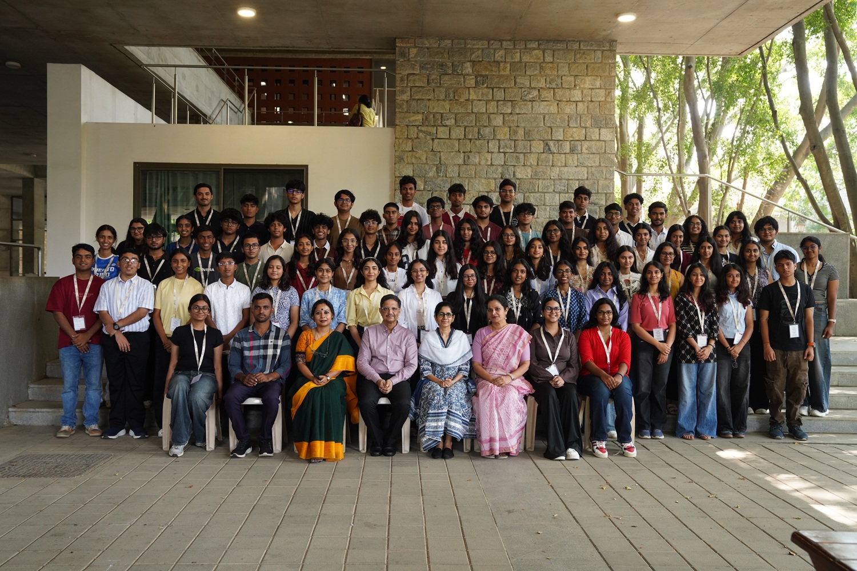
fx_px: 809
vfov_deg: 38.9
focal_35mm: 34
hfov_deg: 55.8
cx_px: 428
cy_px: 286
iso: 1000
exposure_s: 1/80
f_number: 4.5
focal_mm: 34
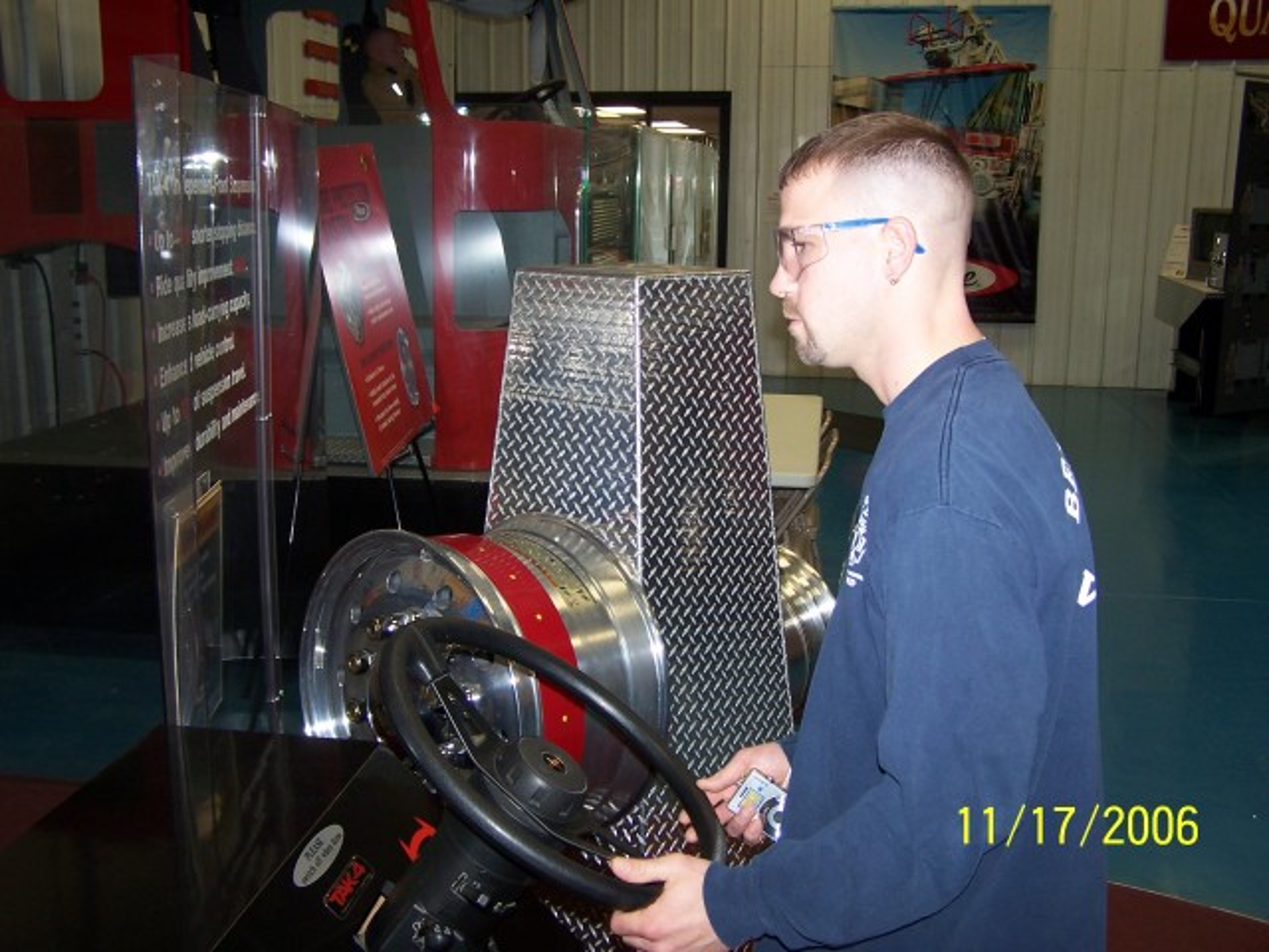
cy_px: 476
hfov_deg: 49.0
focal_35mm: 38
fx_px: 1393
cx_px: 634
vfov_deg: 37.7
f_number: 2.8
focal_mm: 6.3
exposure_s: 1/60
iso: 80
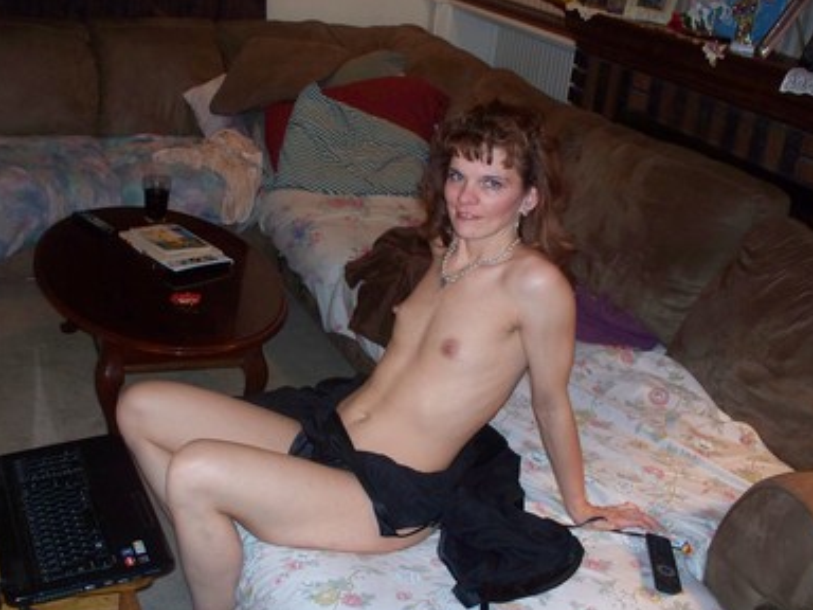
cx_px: 328
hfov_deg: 41.9
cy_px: 307
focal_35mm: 45
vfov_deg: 32.2
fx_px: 1057
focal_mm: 7.54
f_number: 2.8
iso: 200
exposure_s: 1/30
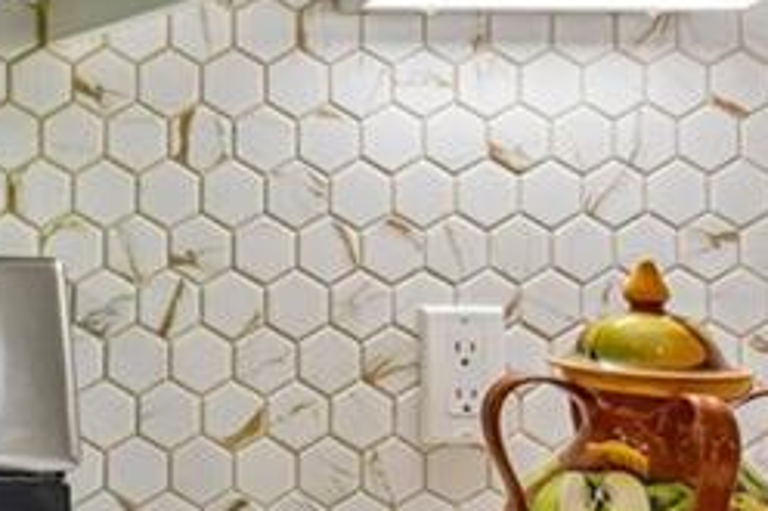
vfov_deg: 21.8
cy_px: 203
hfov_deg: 24.8
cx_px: -390
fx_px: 1322
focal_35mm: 62
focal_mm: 15
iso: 280
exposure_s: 1/15
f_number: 8
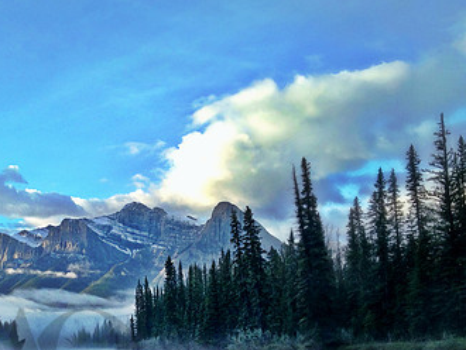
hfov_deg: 32.3
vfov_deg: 24.8
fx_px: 781
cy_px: 283
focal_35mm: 58
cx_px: 96
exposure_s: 1/407
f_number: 2.4
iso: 50
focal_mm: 4.13
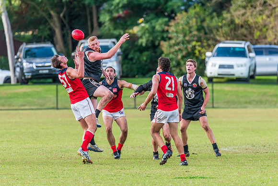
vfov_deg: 2.5
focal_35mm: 544
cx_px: 151
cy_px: 81
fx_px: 4199
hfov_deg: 3.8
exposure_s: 1/1250
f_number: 6
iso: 800
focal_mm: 420
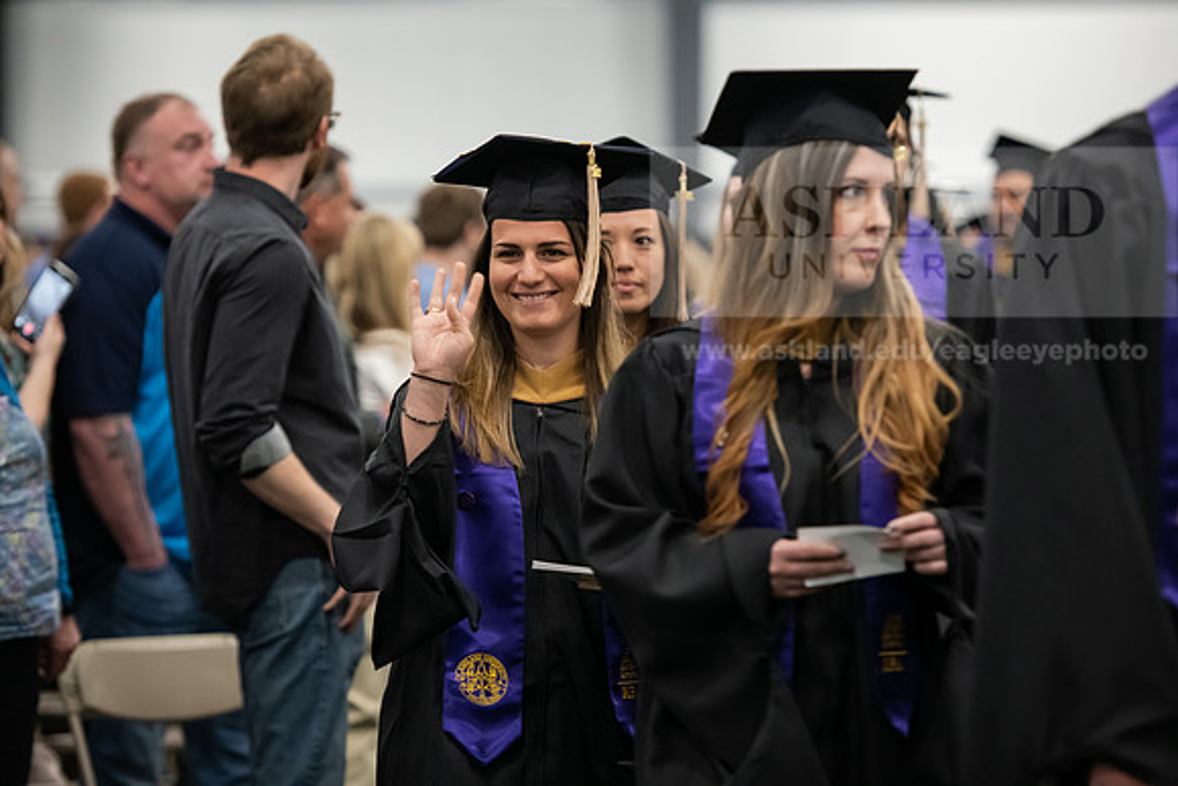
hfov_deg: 13.2
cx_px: 589
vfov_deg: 8.9
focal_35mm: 155
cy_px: 393
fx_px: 5073
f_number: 3.2
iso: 3200
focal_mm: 155
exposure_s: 1/200
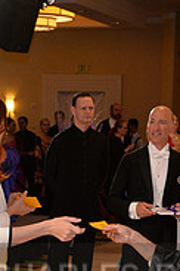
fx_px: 1140
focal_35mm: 152
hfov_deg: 9.0
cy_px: 293
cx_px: 82
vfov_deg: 13.3
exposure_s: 1/250
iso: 1600
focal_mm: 48
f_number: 5
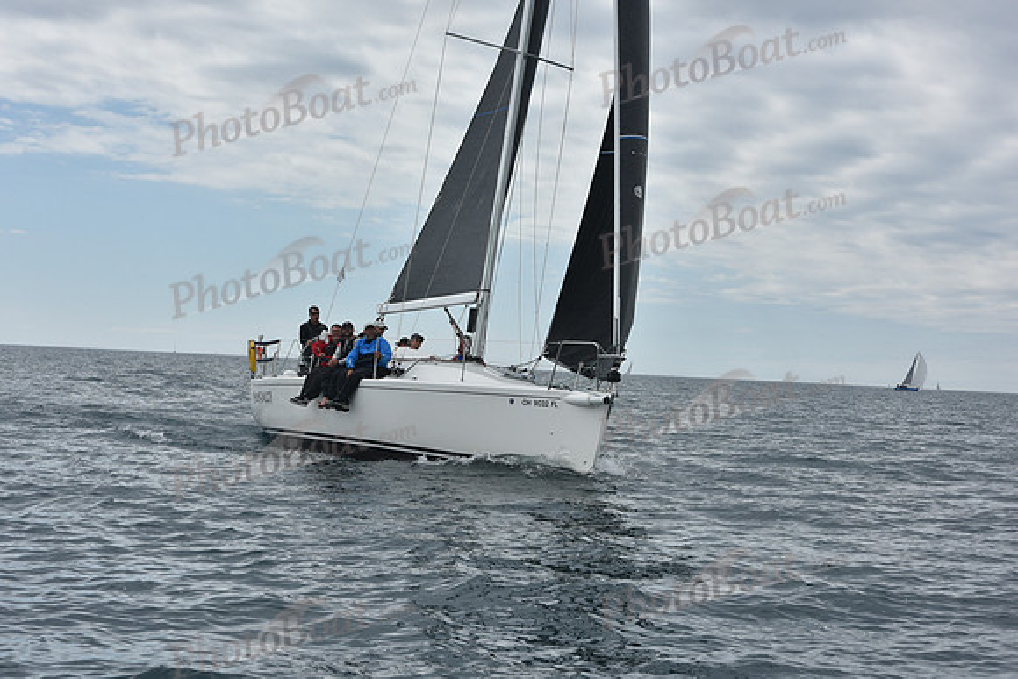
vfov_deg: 19.5
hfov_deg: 28.8
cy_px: 340
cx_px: 509
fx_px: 1980
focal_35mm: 70
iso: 250
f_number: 11
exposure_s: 1/800
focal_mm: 70
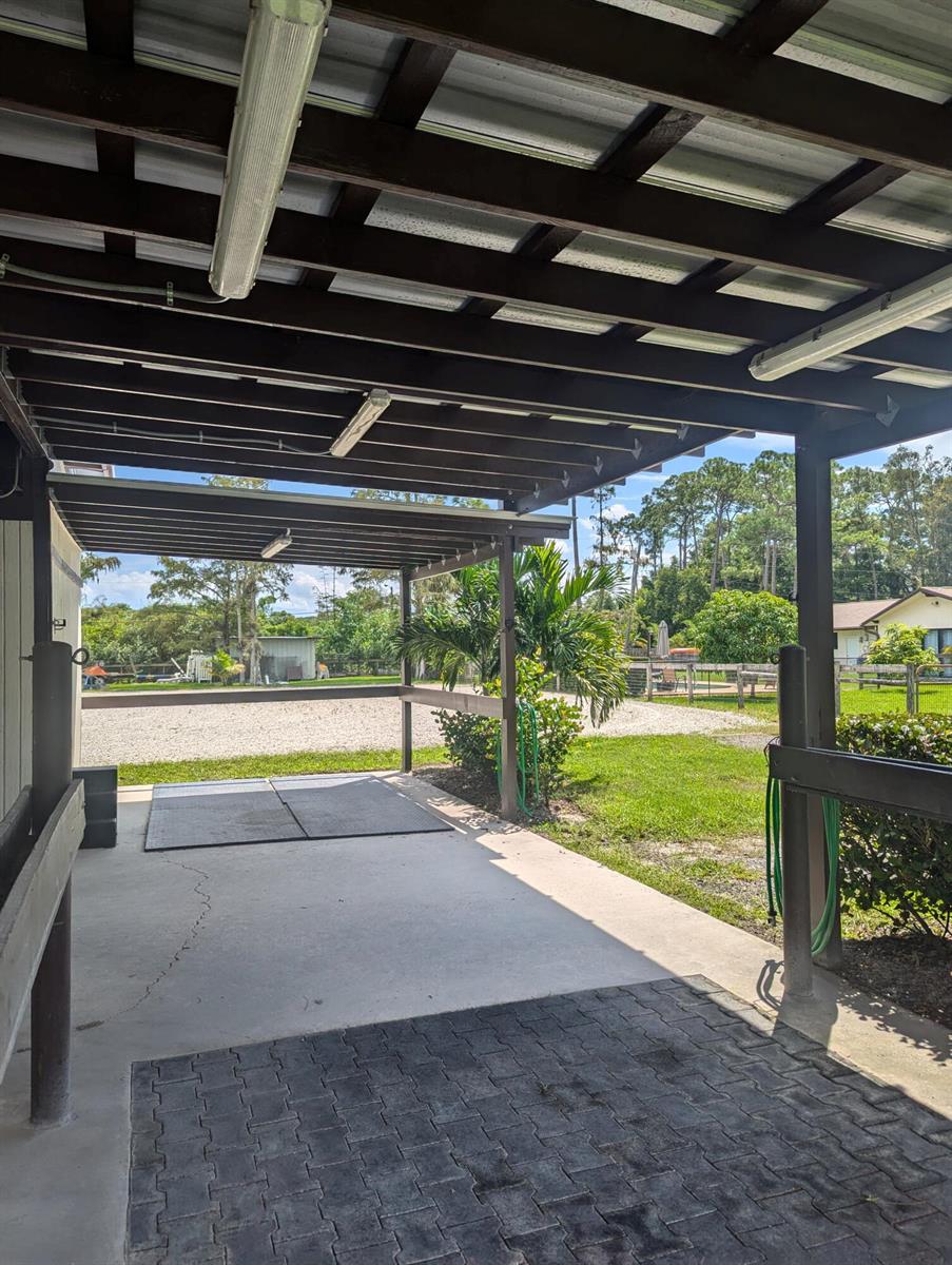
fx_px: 878
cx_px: 476
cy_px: 632
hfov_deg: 56.9
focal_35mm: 24
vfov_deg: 71.5
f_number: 1.85
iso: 43
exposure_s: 1/2020
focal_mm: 6.81
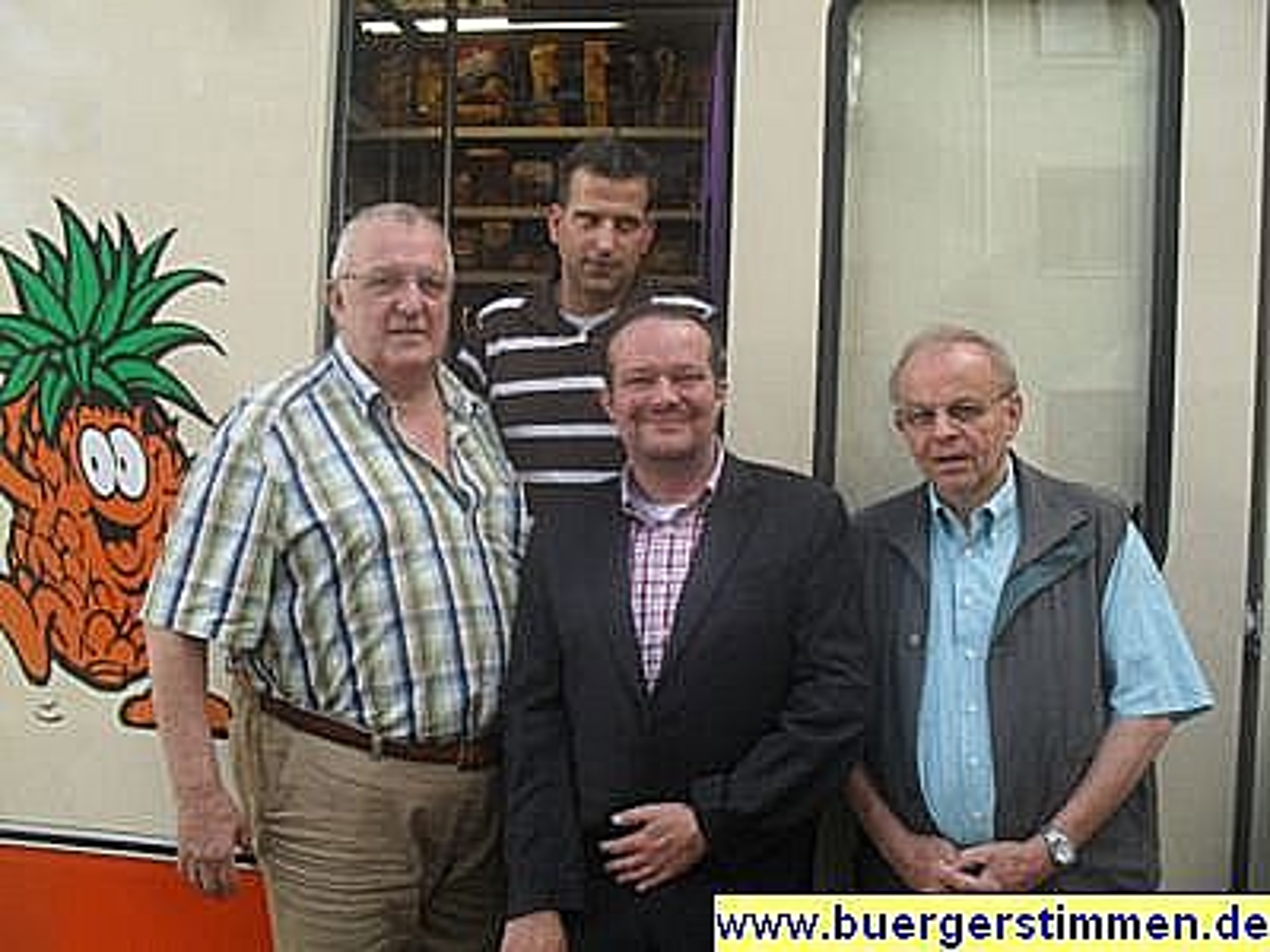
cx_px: 635
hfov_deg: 52.6
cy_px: 476
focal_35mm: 35
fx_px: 1284
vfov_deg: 40.7
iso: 100
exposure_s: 1/180
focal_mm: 6.3
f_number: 3.2
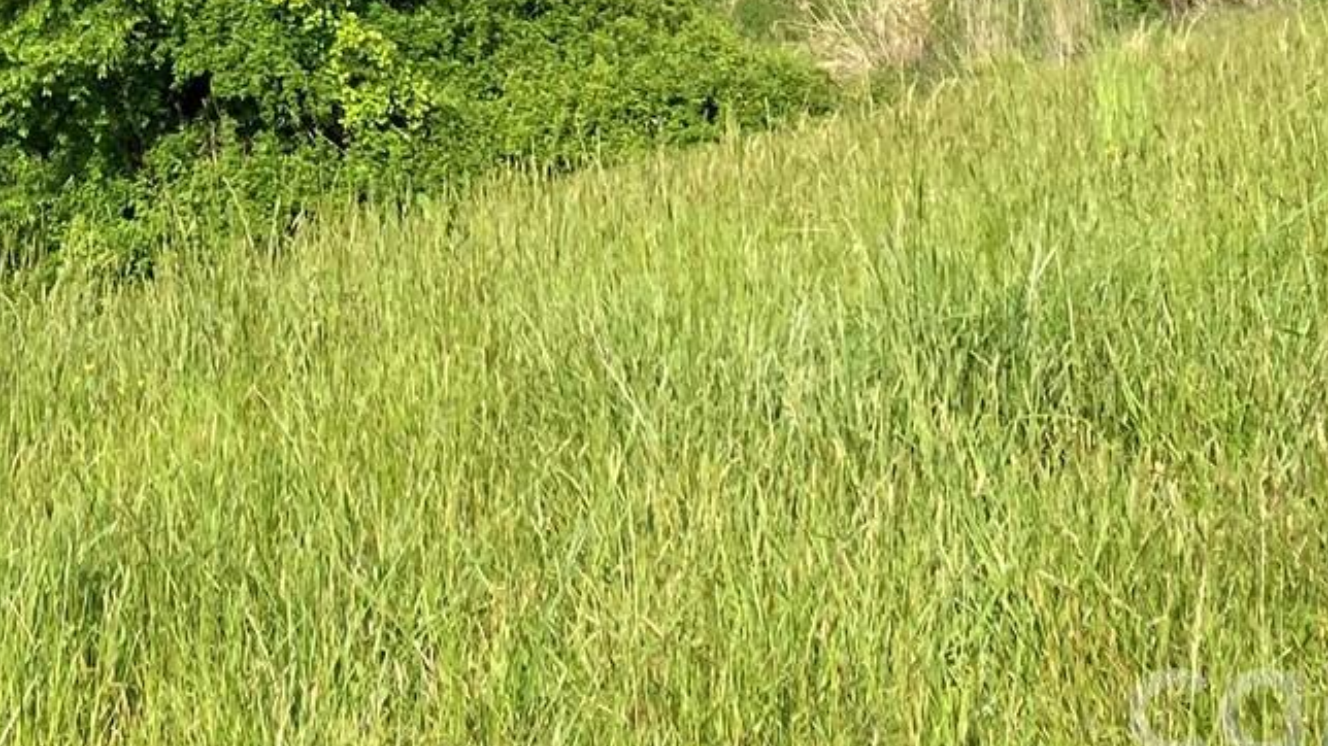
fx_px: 3415
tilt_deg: +4.7
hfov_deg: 21.6
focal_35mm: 97
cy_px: -688
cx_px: 184
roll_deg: -1.4
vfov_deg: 11.4
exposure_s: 1/1845
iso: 20
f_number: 1.8
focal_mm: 3.99
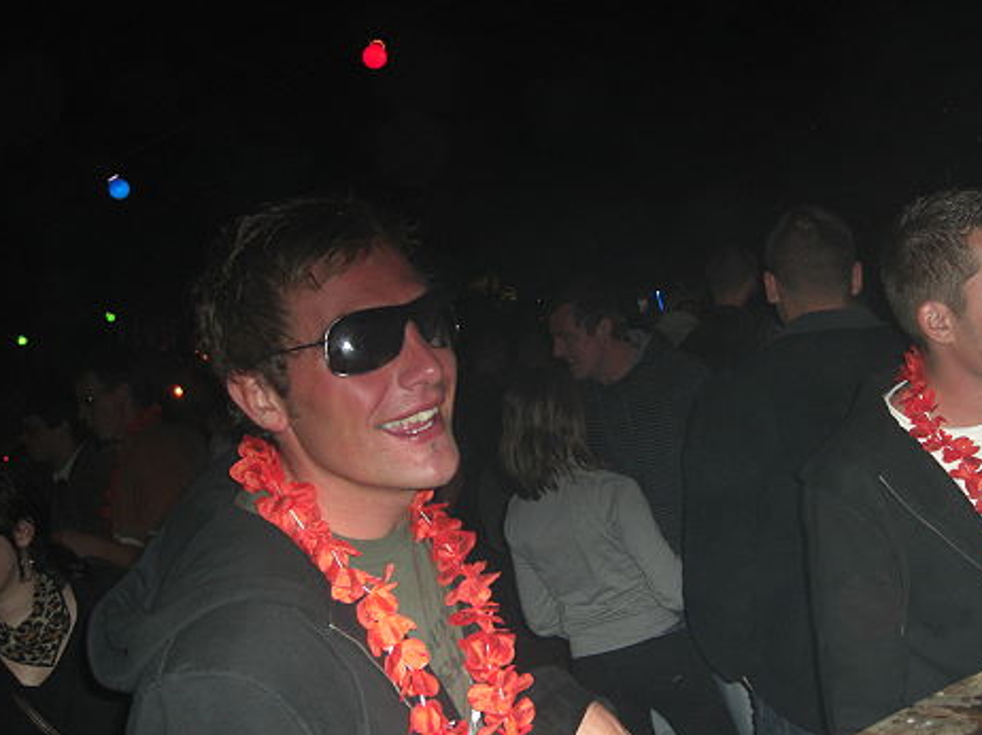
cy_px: 352
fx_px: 1248
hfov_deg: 42.9
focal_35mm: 44
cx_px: 560
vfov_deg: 32.8
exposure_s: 1/60
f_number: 2.8
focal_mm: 7.9
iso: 200
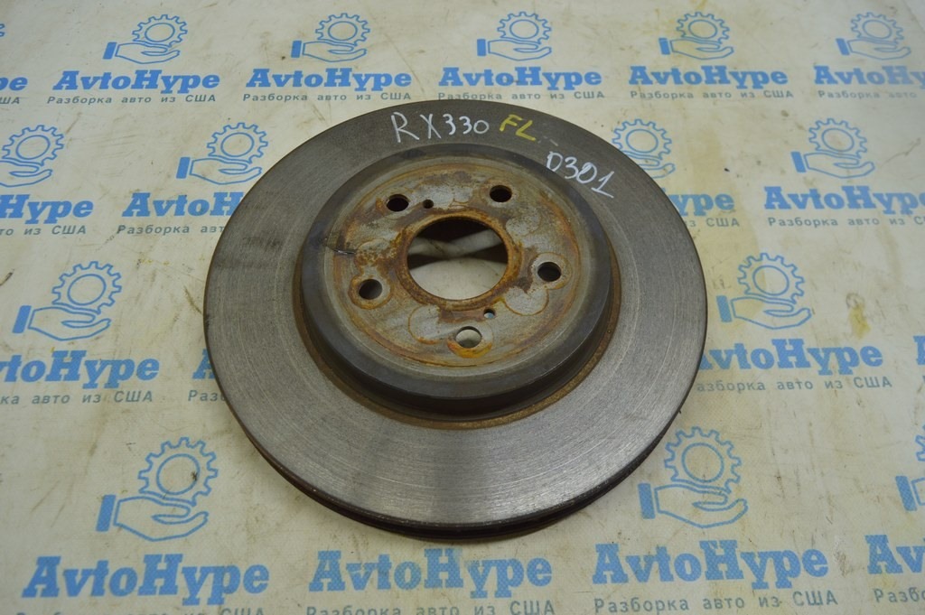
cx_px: 462
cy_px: 308
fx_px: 770
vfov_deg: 43.5
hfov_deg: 62.0
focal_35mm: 30
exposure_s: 1/40
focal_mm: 20
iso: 400
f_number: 5.6
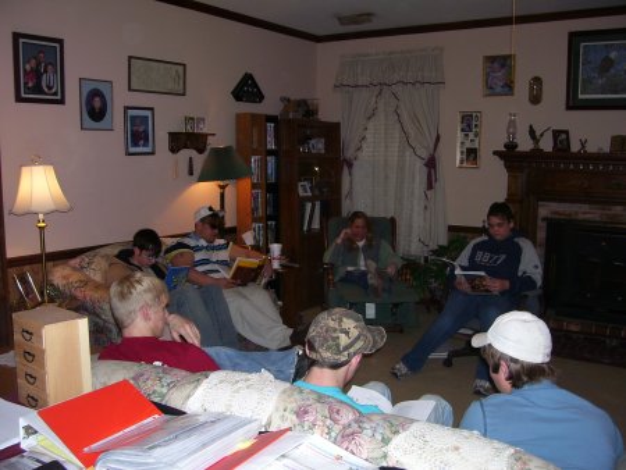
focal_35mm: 34
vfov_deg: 41.8
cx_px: 313
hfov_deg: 53.9
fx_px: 615
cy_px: 235
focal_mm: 5.6
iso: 80
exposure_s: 1/60
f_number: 2.7
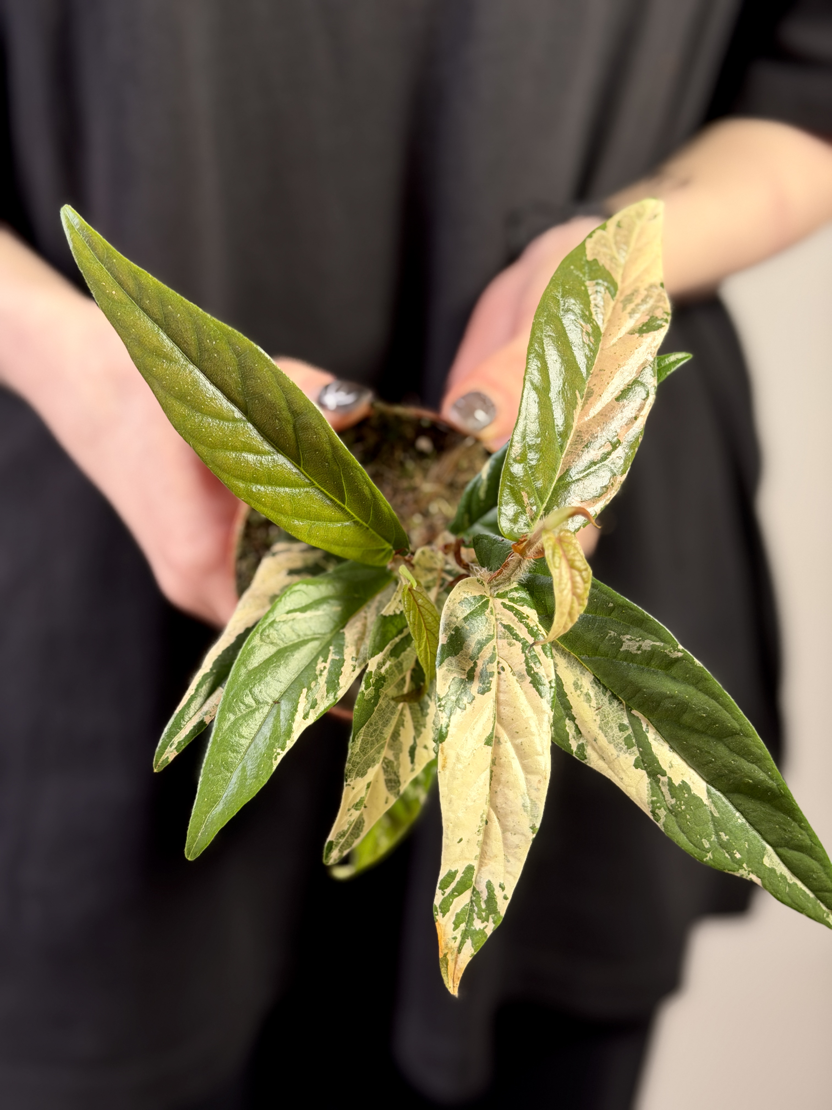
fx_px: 1538
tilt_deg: -23.8
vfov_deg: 39.7
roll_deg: -3.0
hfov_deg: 30.3
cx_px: 416
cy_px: 555
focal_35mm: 48
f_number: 1.78
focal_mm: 6.76
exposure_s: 1/60
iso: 100
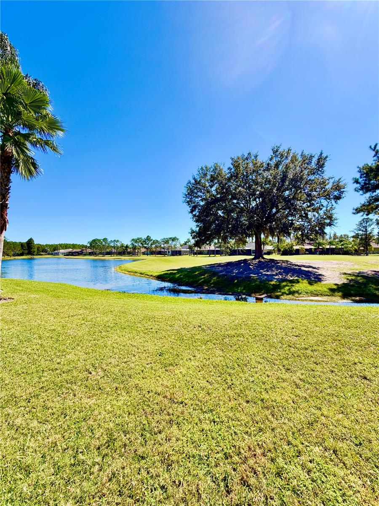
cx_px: 190
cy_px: 253
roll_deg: +0.4
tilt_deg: -0.3
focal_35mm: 14
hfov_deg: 85.7
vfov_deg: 102.1
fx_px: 204
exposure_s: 1/770
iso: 32
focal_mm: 2.22
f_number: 2.2
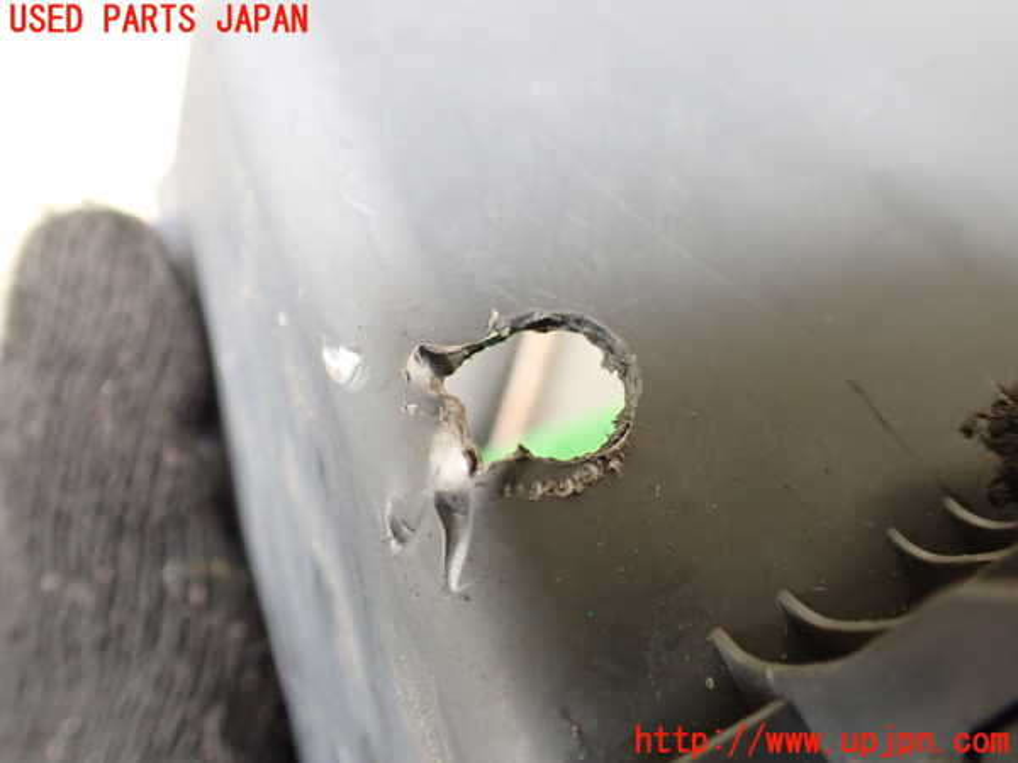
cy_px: 382
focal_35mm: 30
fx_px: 882
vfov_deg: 46.8
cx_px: 509
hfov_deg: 60.0
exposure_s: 1/50
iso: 800
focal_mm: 5.4
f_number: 2.3
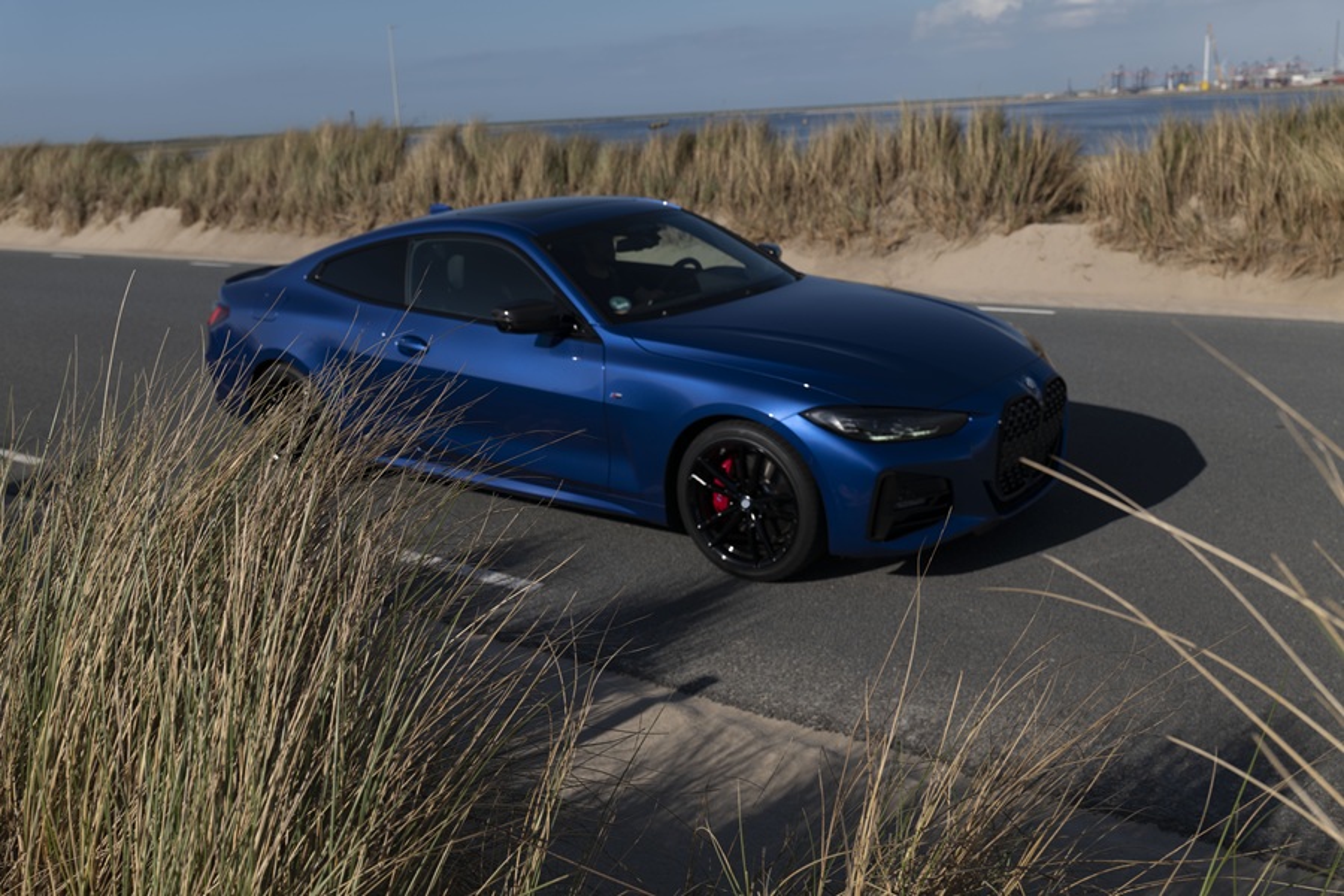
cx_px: 672
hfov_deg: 55.8
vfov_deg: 38.9
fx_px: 1269
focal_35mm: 34
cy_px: 448
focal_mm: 34
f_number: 5.6
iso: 50
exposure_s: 1/500
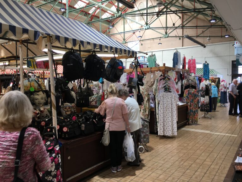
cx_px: 121
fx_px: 203
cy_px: 91
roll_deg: +0.3
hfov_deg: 61.7
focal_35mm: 29
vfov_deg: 48.2
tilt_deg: -2.0
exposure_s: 1/50
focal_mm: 4.15
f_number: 2.2
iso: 32
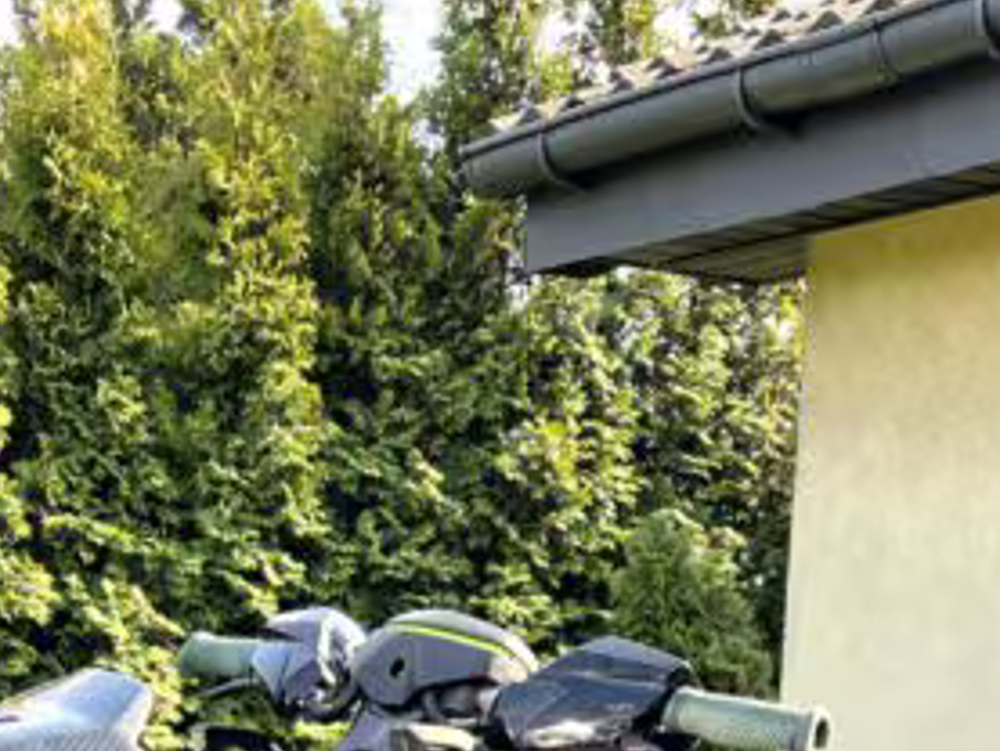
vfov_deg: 14.1
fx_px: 2774
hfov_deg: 20.3
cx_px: 296
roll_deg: -0.6
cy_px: 1249
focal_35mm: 96
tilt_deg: -9.6
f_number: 1.5
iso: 50
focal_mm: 5.7
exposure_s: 1/300
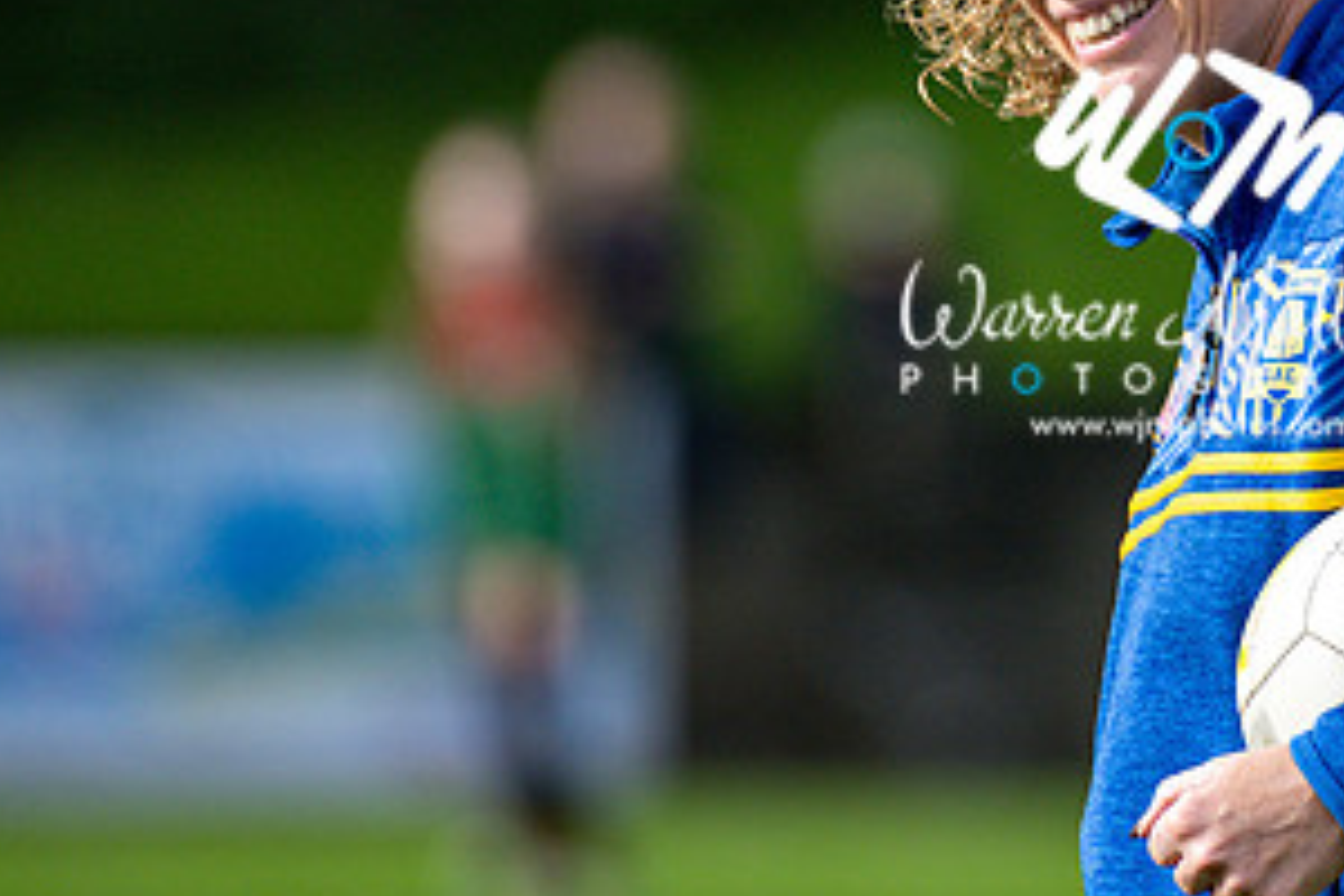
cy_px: 237
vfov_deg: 1.6
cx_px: 1192
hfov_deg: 2.4
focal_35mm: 870
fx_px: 32477
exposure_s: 1/5000
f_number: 2.8
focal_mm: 300
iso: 500
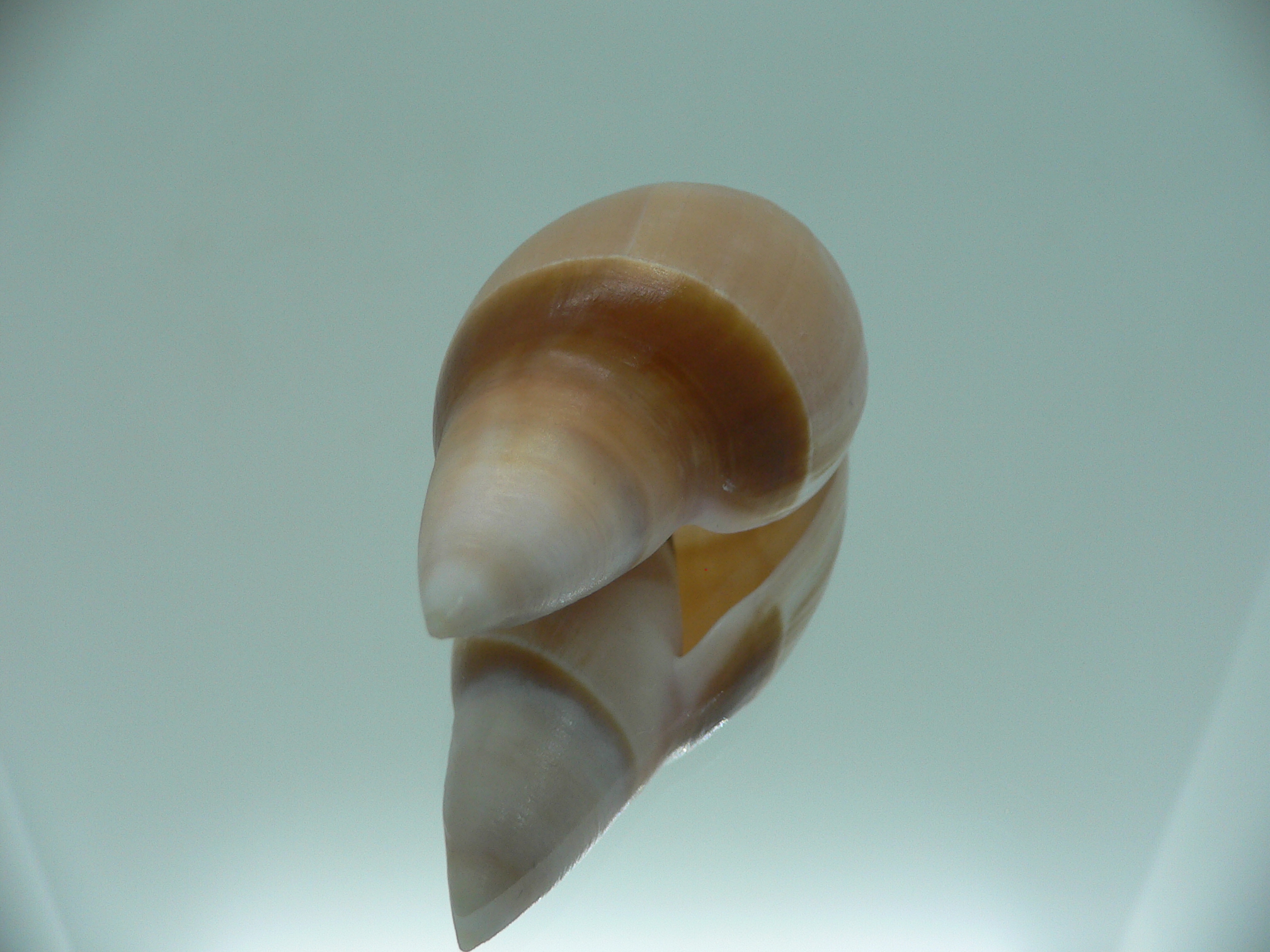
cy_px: 476
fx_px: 1284
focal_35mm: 35
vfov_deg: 40.7
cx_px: 635
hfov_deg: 52.6
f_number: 2.8
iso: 80
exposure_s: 1/60
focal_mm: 4.6
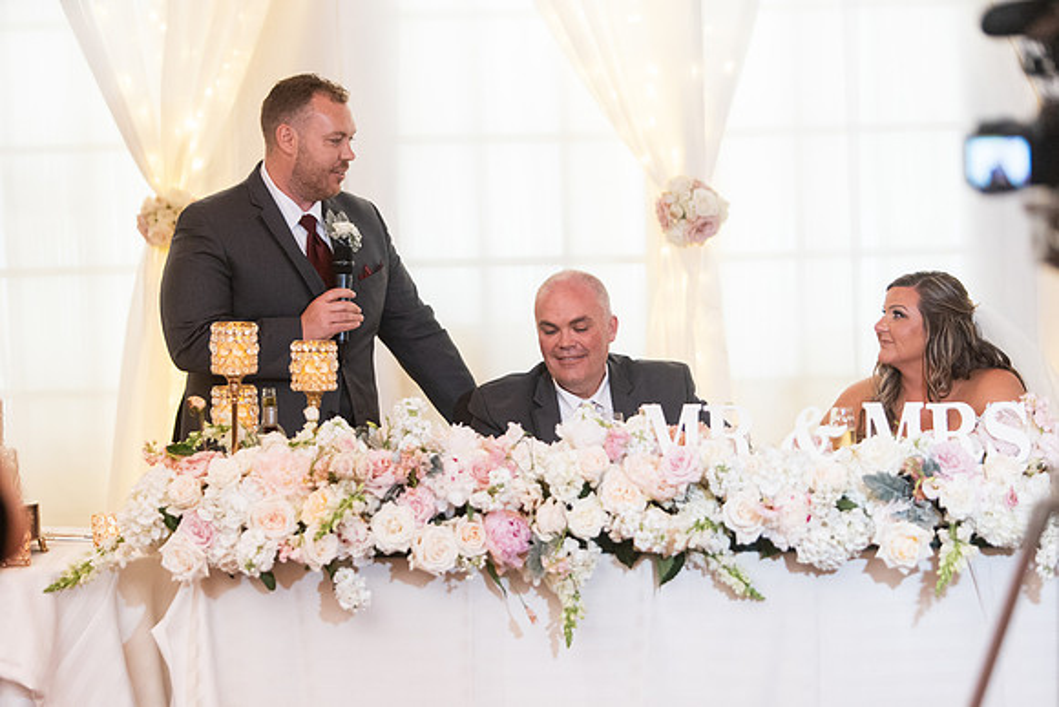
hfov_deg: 19.5
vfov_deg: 13.0
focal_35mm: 105
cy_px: 354
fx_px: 3089
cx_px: 530
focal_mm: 105
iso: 4000
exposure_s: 1/200
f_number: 2.8
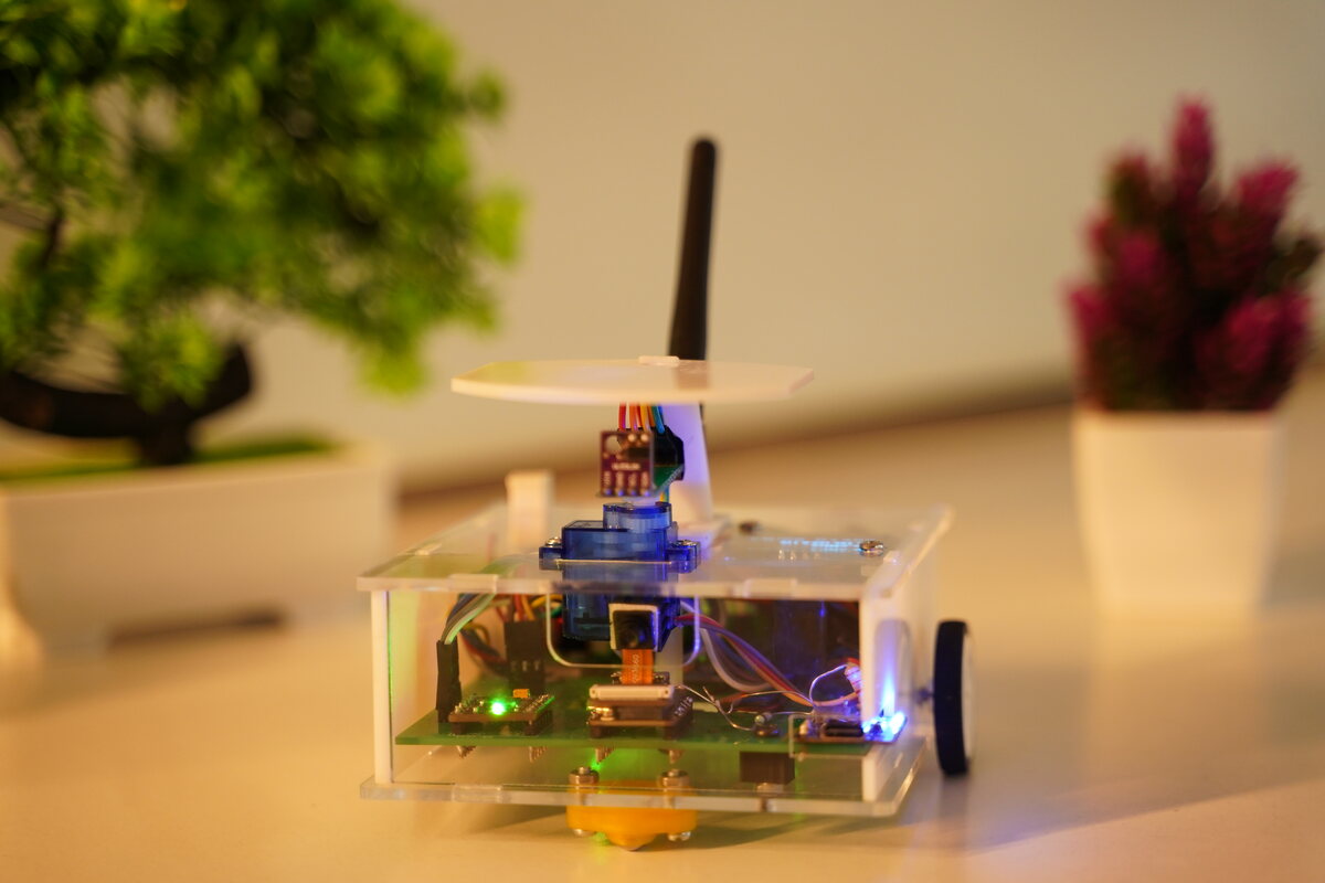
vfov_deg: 18.2
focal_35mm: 75
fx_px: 2760
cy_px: 442
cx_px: 662
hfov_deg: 27.0
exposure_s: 1/125
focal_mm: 75
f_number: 2.8
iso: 1600
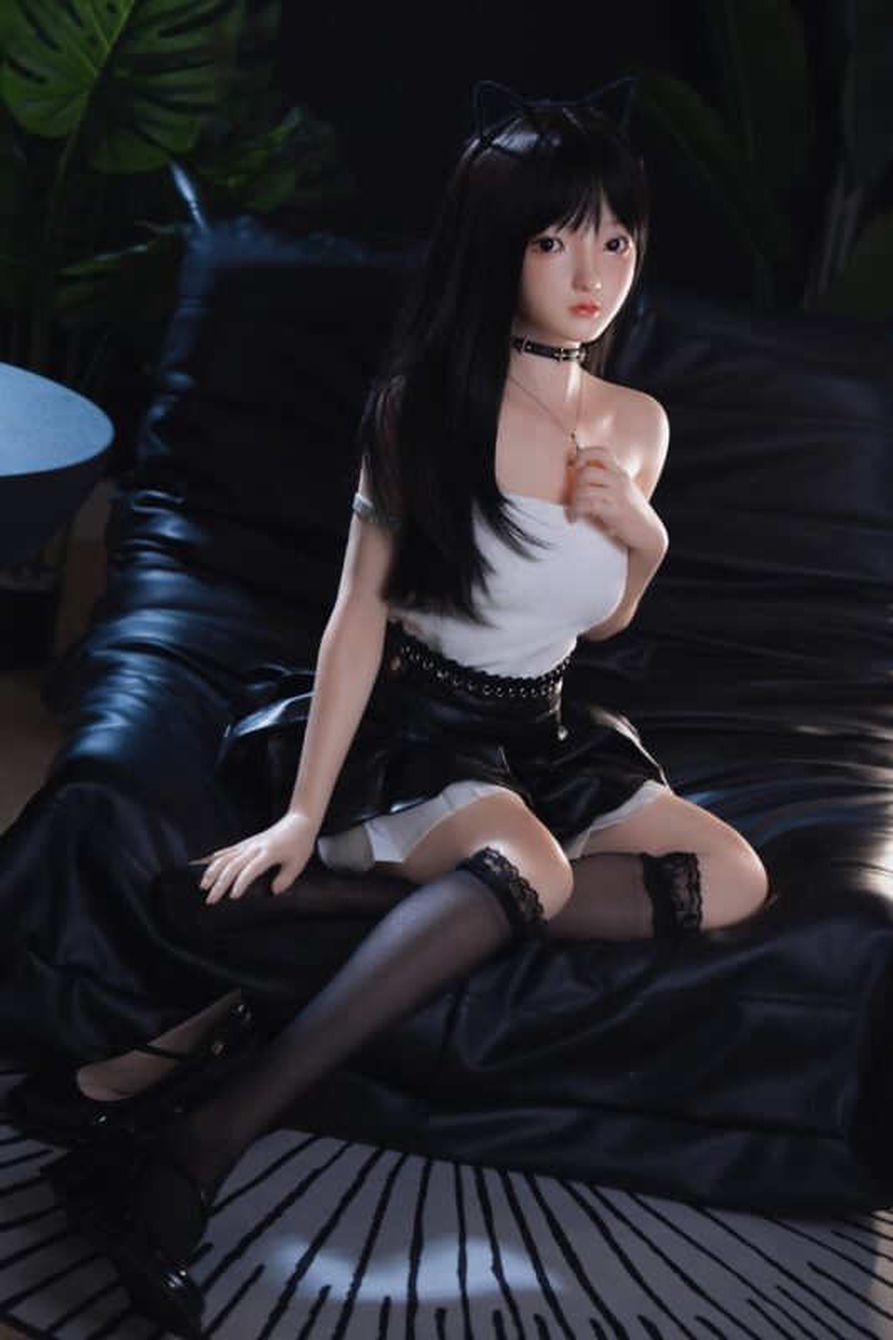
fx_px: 2606
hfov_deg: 19.4
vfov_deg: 28.8
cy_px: 670
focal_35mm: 70
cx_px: 446
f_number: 2.8
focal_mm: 70
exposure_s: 1/160
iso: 400
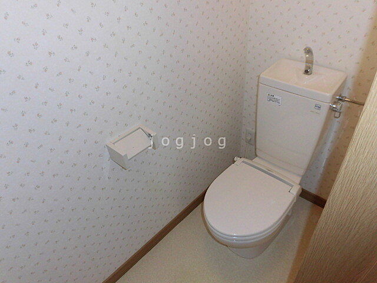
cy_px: 142
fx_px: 261
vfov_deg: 56.8
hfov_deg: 71.6
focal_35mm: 24
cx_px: 188
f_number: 3.1
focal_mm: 4.3
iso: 100
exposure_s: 1/40
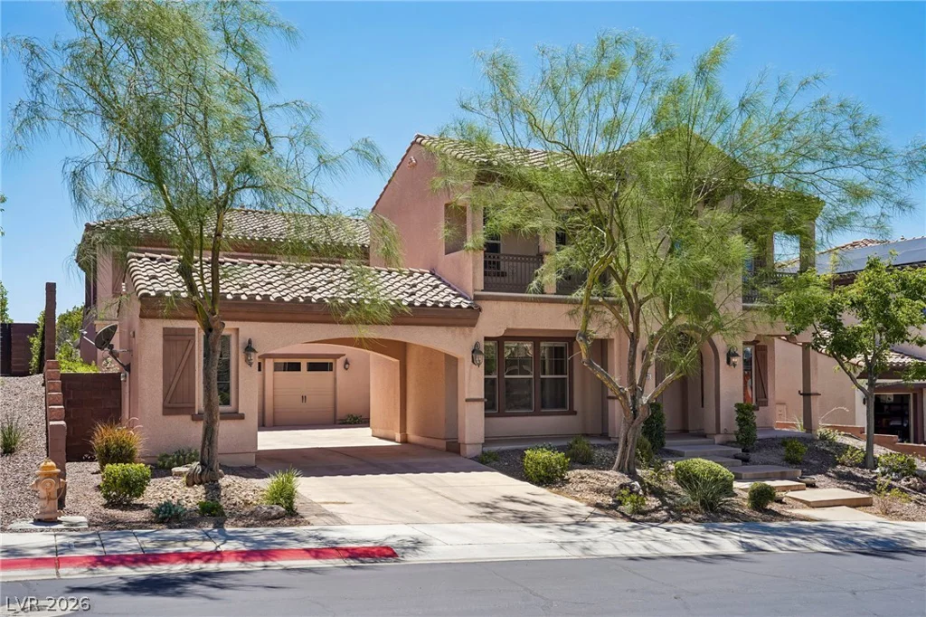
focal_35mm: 32
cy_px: 308
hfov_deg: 58.7
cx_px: 463
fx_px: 823
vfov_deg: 41.1
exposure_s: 1/100
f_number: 8
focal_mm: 32
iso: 100
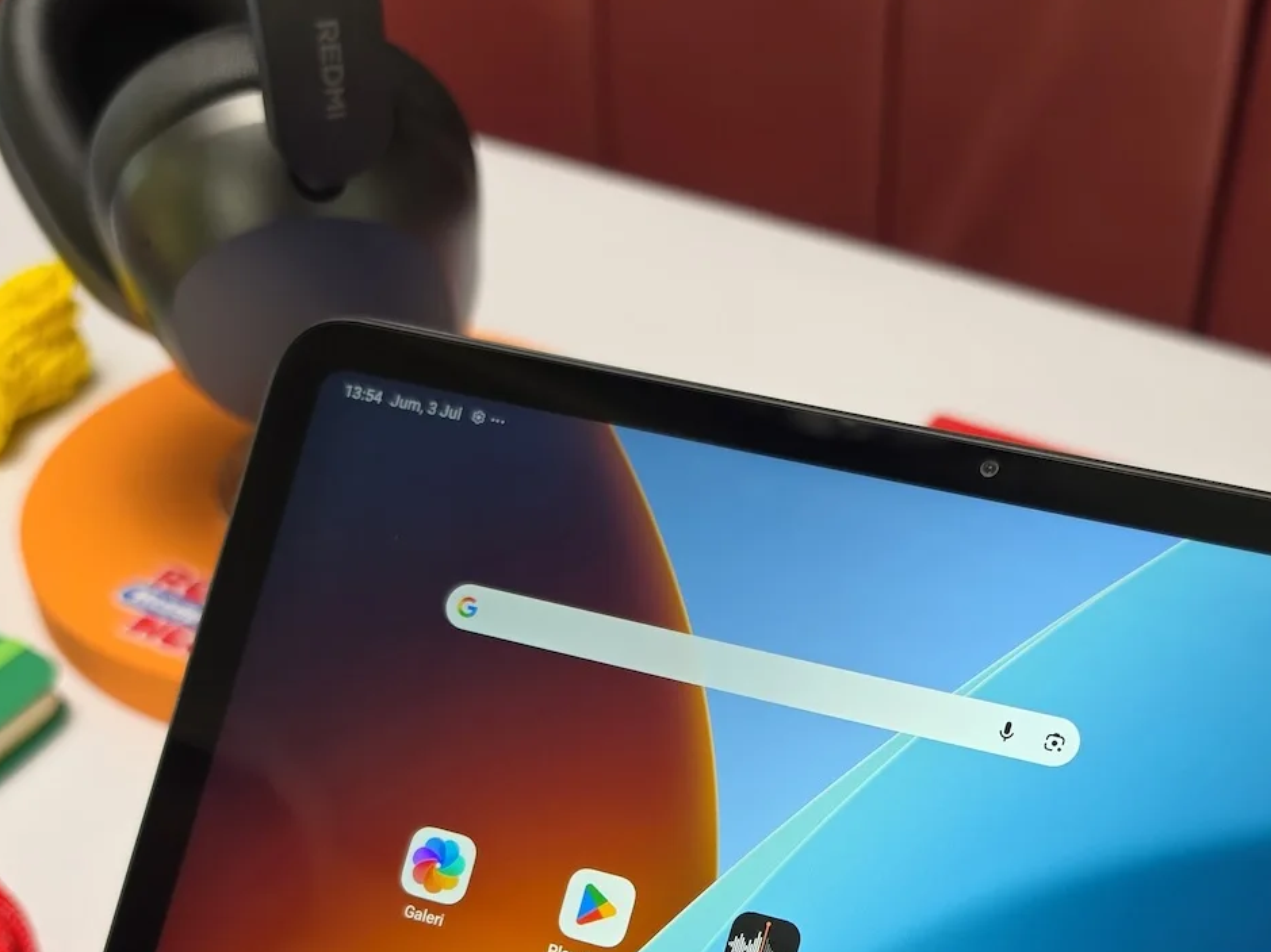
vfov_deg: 27.5
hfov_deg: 38.8
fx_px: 1799
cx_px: 743
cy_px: 1002
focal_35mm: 49
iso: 100
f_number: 1.4
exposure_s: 1/180
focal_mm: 6.5
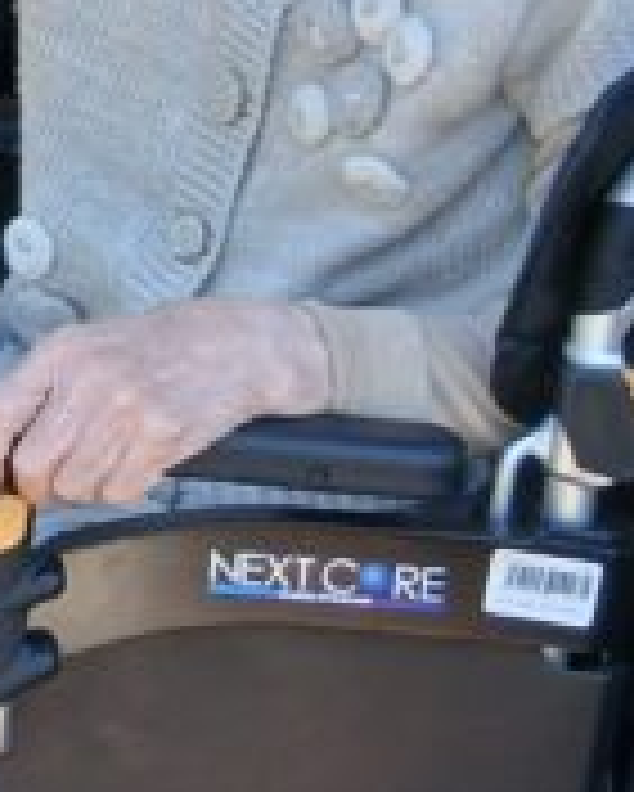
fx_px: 3375
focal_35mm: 144
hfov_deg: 10.0
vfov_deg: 12.9
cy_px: -230
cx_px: -630
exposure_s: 1/50
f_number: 1.8
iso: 25
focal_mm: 3.86
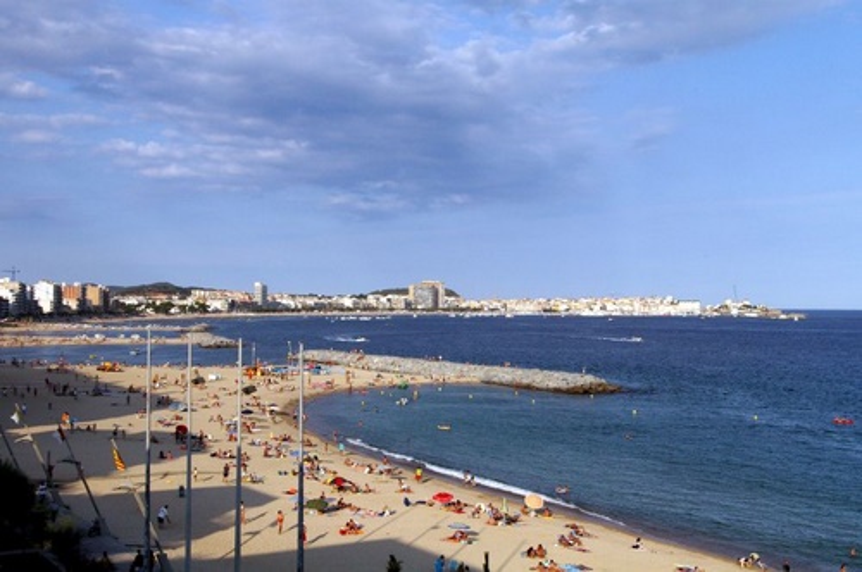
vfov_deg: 28.9
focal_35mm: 46
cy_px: 286
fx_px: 1112
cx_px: 431
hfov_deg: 42.4
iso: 800
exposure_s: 1/1500
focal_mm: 31
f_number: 9.5
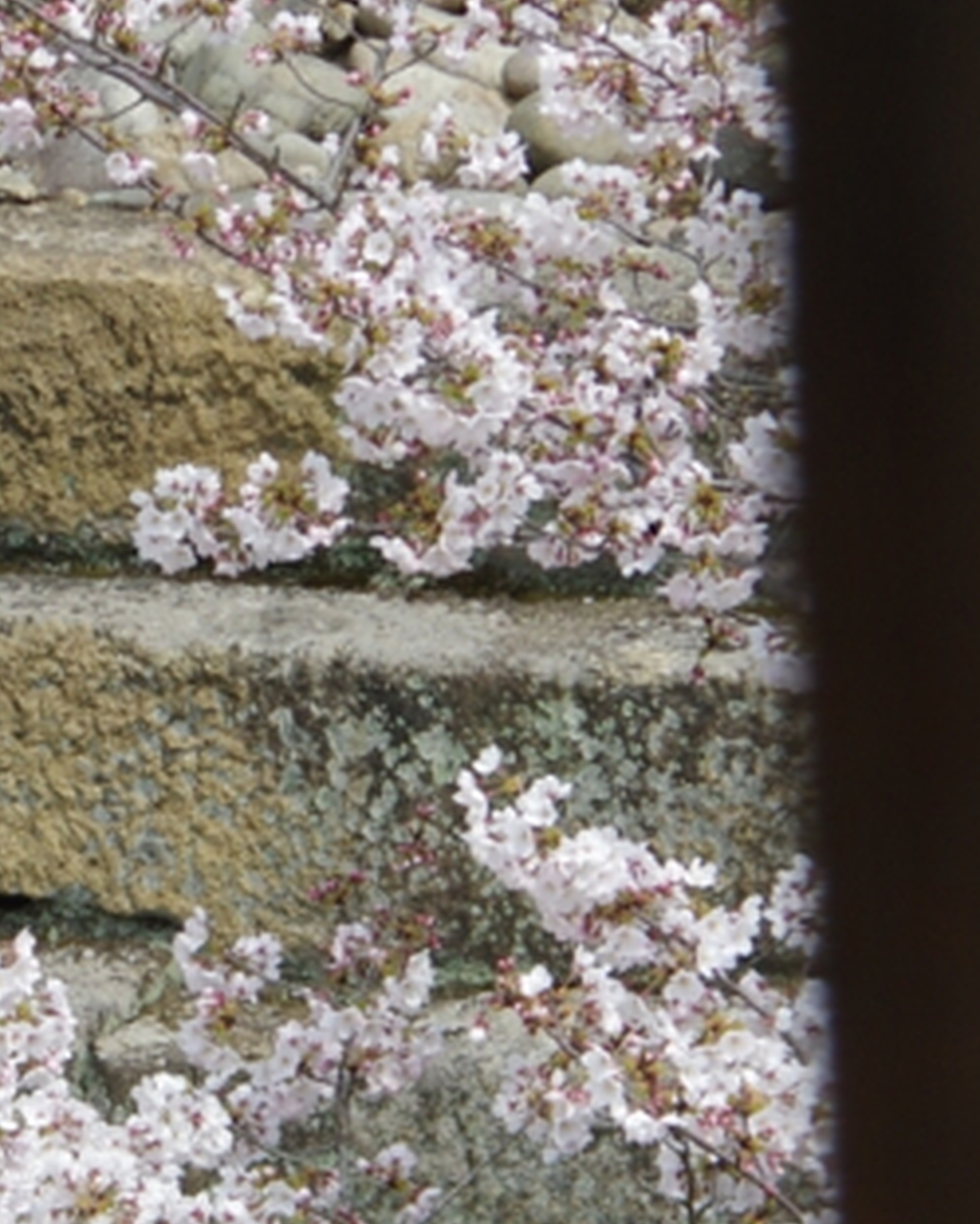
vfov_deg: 3.4
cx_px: -319
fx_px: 20438
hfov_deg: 2.7
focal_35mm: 564
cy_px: 1240
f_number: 11
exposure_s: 1/200
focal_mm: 78
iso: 200
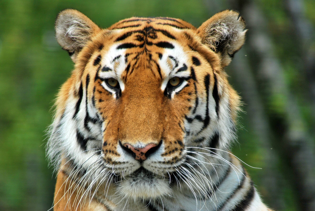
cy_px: 106
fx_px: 3943
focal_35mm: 450
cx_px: 158
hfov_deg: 4.6
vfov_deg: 3.1
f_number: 5.6
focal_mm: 300
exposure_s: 1/640
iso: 200
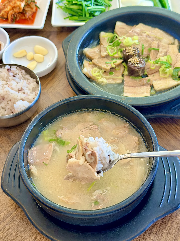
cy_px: 120
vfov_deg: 39.7
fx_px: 333
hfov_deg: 30.3
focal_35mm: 48
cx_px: 90
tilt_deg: -51.9
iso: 80
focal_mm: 6.76
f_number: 1.78
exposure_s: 1/55
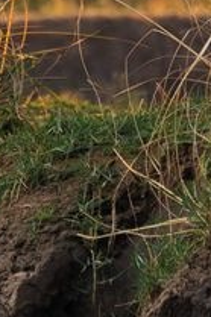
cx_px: -571
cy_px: -229
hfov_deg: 0.6
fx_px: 20094
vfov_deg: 0.9
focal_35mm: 2282
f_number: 8
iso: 800
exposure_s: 1/320
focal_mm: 265
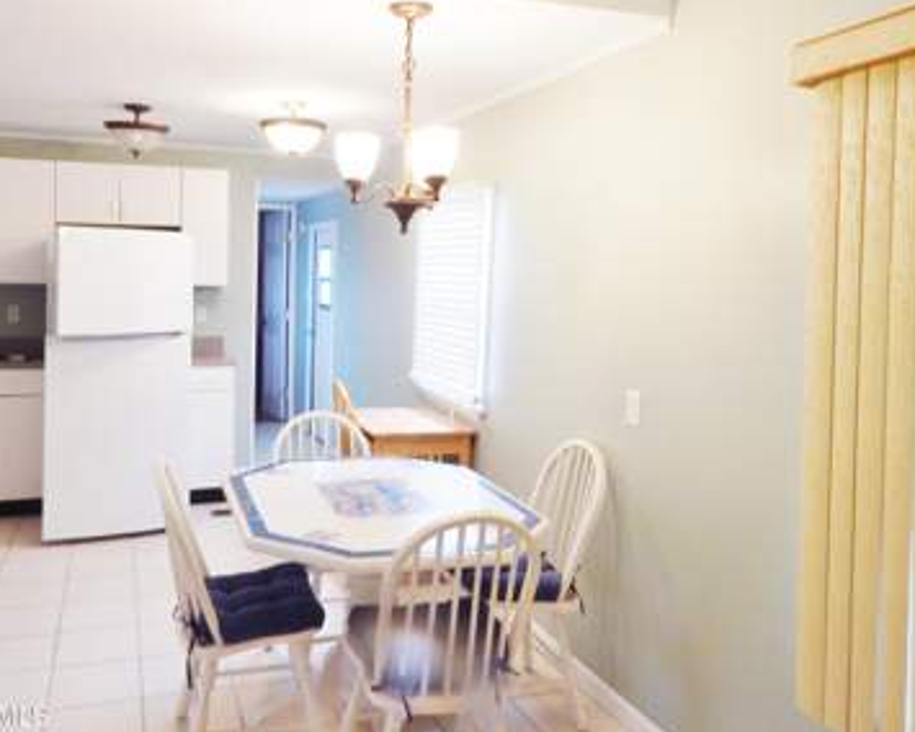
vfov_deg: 49.7
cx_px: 371
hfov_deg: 60.0
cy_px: 293
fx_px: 785
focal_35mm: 29
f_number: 3
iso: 125
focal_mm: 4
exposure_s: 1/50
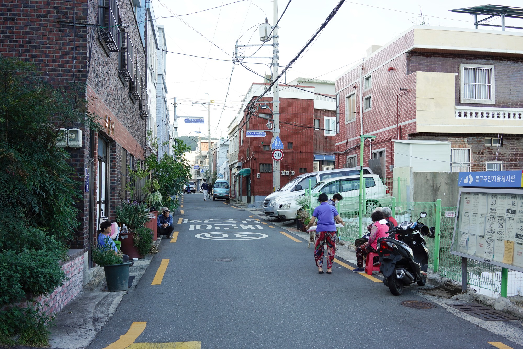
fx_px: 509
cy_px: 174
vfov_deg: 37.9
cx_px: 262
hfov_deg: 54.4
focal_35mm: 35
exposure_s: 1/125
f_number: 7.1
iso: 400
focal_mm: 35
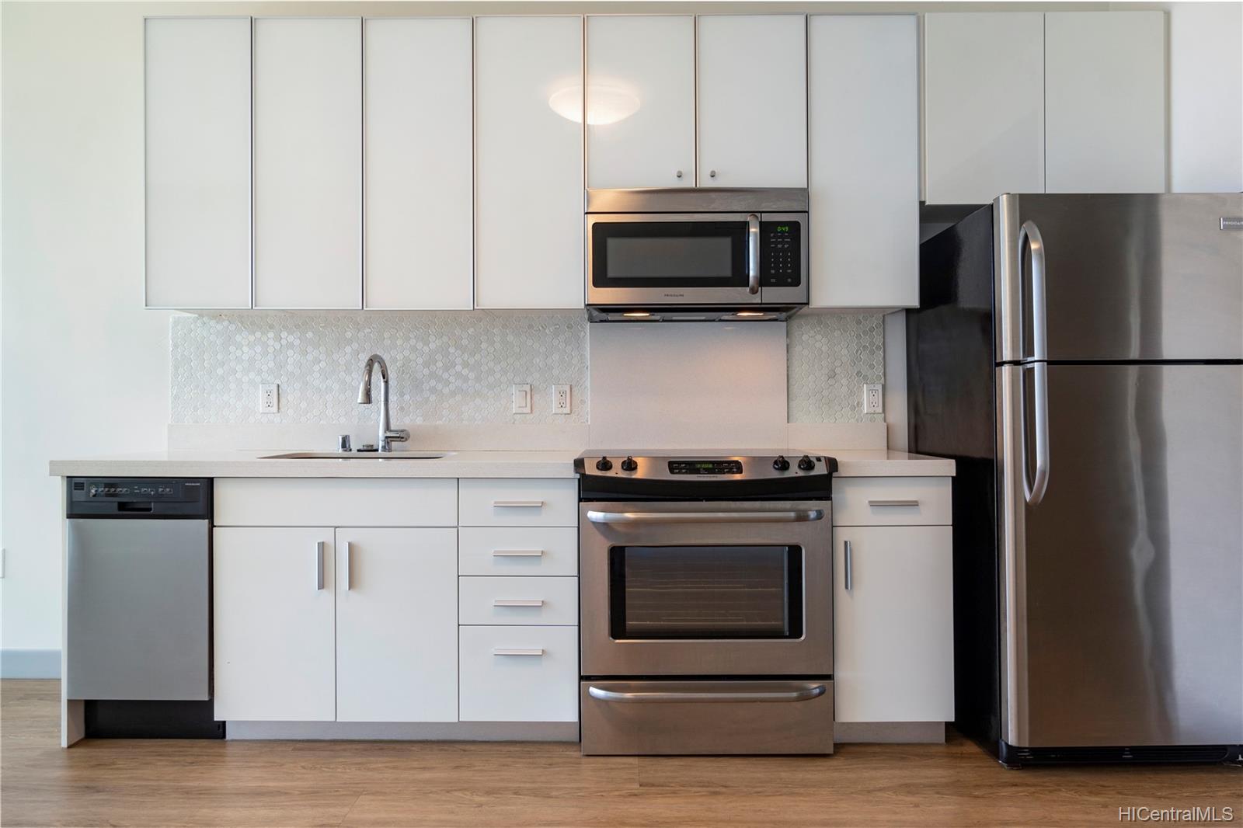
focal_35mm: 22
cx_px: 622
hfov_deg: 77.3
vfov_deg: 56.1
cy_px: 414
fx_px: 777
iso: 160
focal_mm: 15
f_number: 8
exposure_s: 1/8
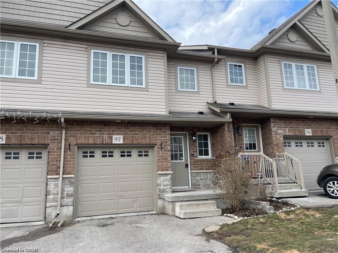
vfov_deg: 53.1
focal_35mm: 26
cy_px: 126
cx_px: 169
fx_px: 254
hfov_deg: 67.3
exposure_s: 1/831
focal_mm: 5.1
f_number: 1.6
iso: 32
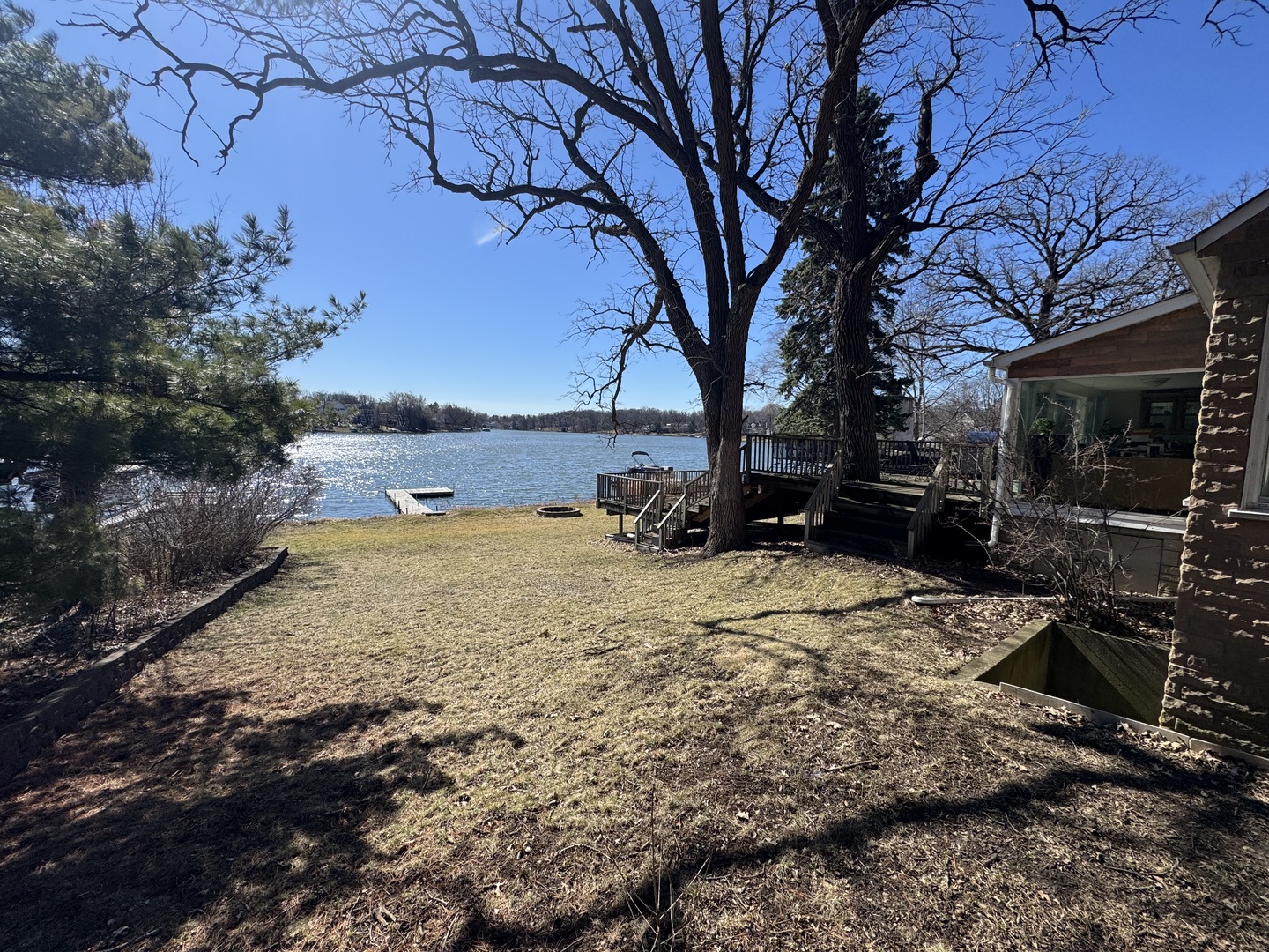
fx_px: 513
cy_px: 476
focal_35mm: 14
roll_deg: -1.6
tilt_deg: -5.7
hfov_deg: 102.1
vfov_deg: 85.7
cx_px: 634
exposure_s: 1/2208
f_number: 2.2
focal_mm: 2.22
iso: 50
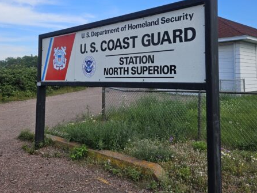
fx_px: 267
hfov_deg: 51.4
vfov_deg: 39.0
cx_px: 130
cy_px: 60
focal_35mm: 36
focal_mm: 5.4
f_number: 1.8
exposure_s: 1/919
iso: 25
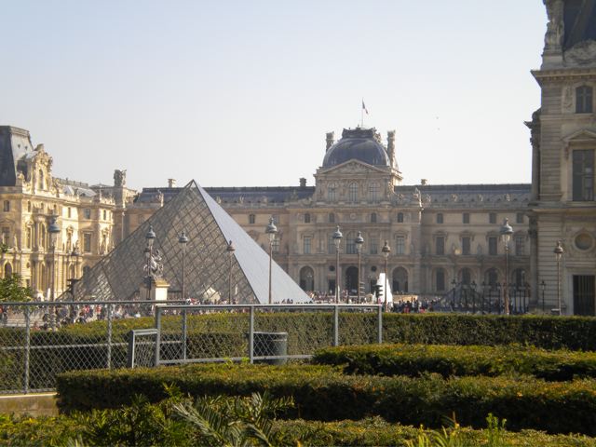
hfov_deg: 24.7
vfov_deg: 18.7
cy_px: 224
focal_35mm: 79
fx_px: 1360
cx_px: 298
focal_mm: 14.3
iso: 80
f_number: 5.1
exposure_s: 1/404
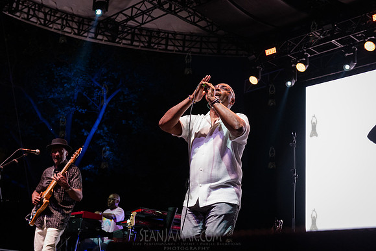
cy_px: 126
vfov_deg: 24.2
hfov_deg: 35.6
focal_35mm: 56
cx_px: 188
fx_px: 585
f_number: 4.5
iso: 4000
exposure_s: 1/500
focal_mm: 56
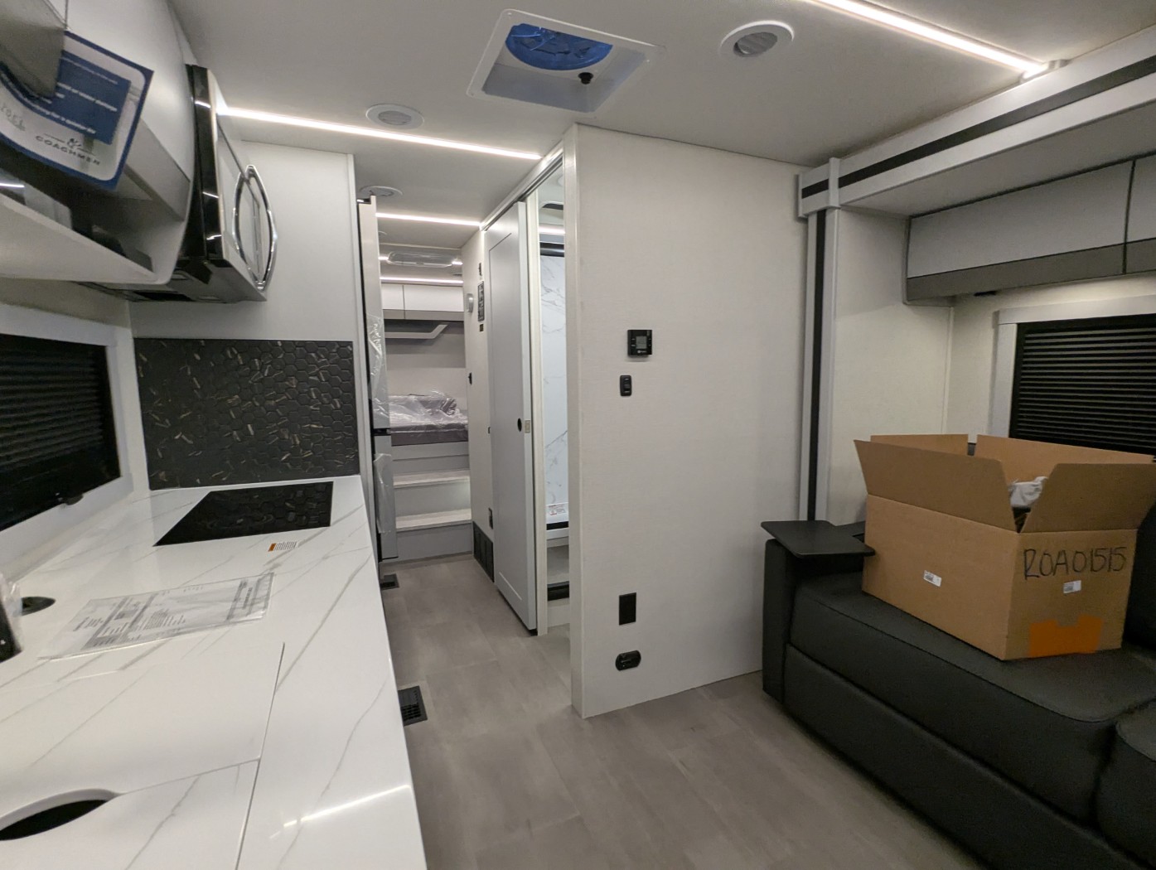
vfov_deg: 78.2
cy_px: 435
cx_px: 578
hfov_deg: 94.4
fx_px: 535
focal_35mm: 16
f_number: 2.2
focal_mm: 2.35
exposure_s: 1/120
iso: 203
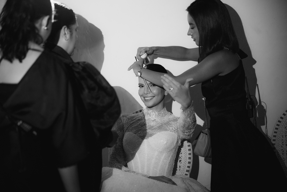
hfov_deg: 23.9
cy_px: 96
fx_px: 678
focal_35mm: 85
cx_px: 144
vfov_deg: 16.1
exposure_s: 1/125
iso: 2000
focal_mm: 85
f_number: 2
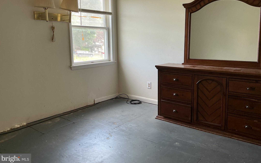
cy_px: 66
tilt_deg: -6.6
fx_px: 220
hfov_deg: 61.2
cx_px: 131
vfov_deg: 40.4
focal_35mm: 31
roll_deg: +1.8
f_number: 1.8
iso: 64
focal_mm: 3
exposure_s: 1/60
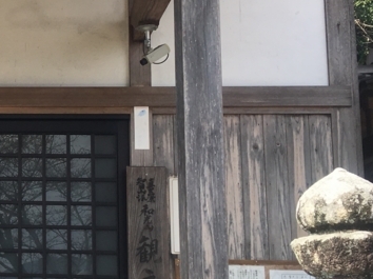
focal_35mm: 84
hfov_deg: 21.2
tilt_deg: +8.3
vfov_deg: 17.5
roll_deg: -1.7
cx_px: -105
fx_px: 905
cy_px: 154
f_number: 2.2
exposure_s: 1/674
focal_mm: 4.15
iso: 25
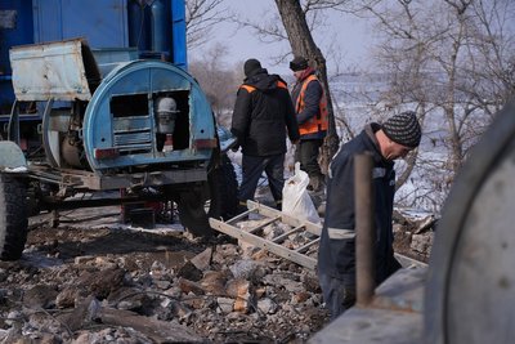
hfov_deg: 28.8
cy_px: 172
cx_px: 258
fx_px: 1002
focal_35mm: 70
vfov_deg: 19.5
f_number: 4
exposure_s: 1/8000
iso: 640
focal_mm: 70
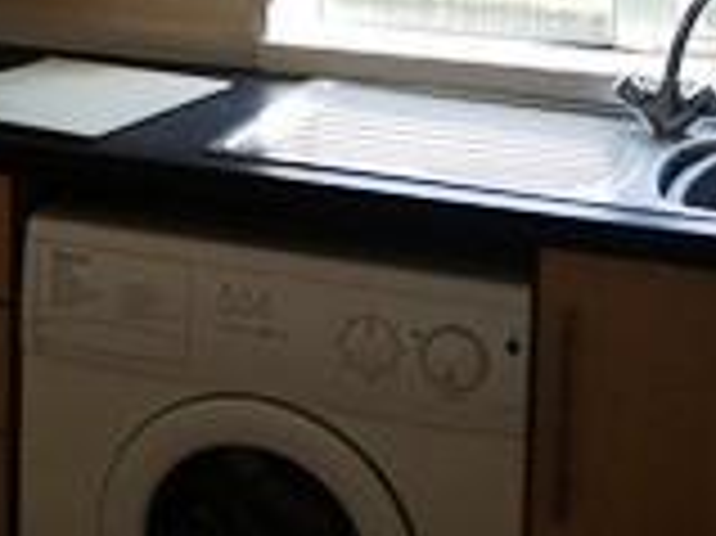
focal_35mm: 88
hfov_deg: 21.6
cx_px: 36
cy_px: -122
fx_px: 1819
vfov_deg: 16.0
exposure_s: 1/165
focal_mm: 4.28
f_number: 2.4
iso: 64
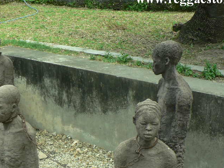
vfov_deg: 26.3
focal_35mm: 55
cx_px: 83
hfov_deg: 34.7
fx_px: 356
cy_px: 123
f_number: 4
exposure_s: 1/100
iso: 64
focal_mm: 6
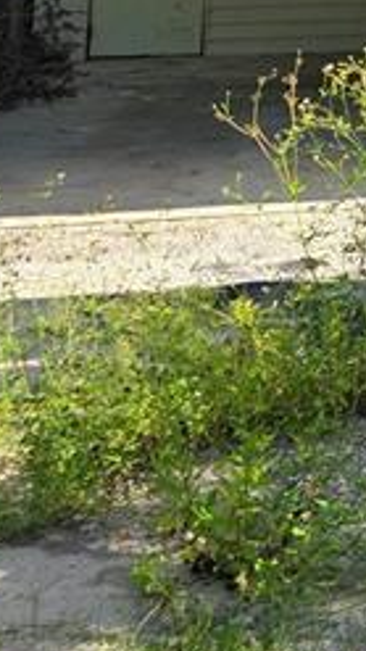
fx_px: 1794
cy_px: -282
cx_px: 972
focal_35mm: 104
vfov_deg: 18.5
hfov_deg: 9.8
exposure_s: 1/451
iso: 12
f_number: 1.7
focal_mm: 6.3
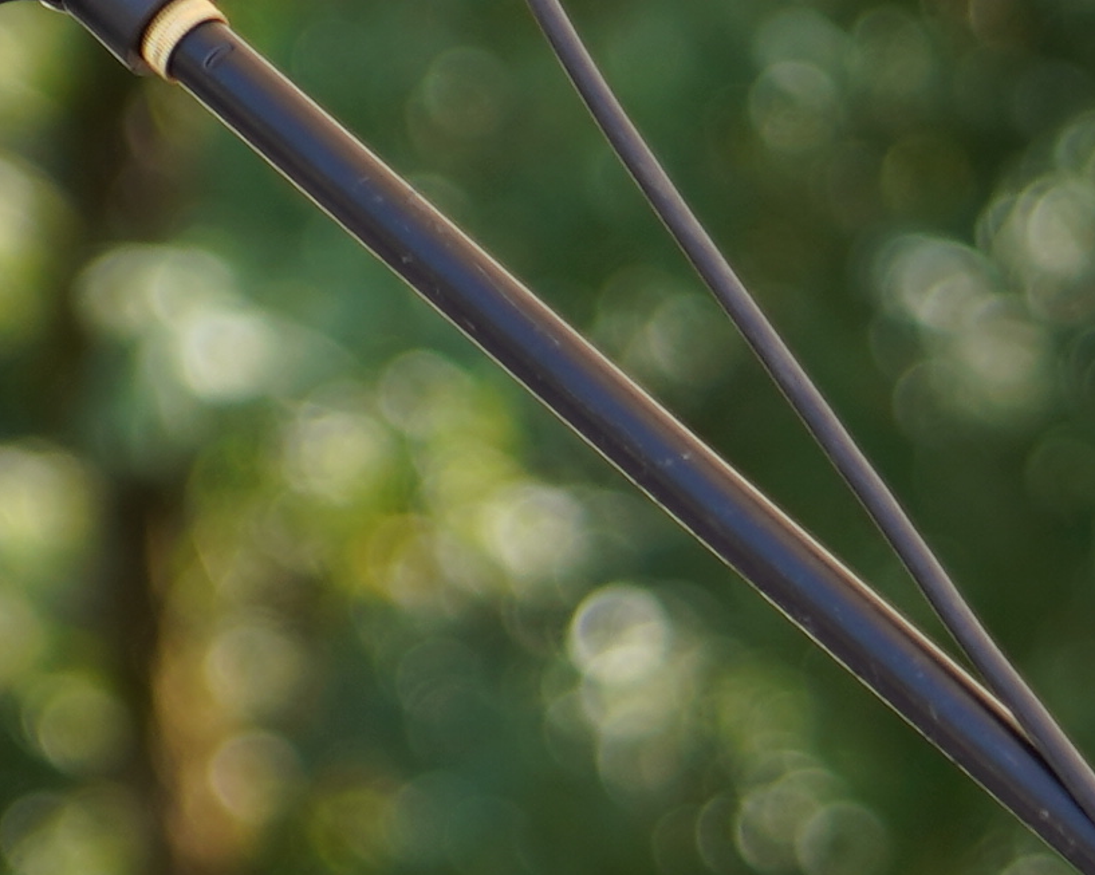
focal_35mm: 724
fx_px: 23455
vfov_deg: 2.1
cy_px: 1608
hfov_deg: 2.7
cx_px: 1166
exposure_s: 1/160
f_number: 4
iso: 100
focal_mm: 105
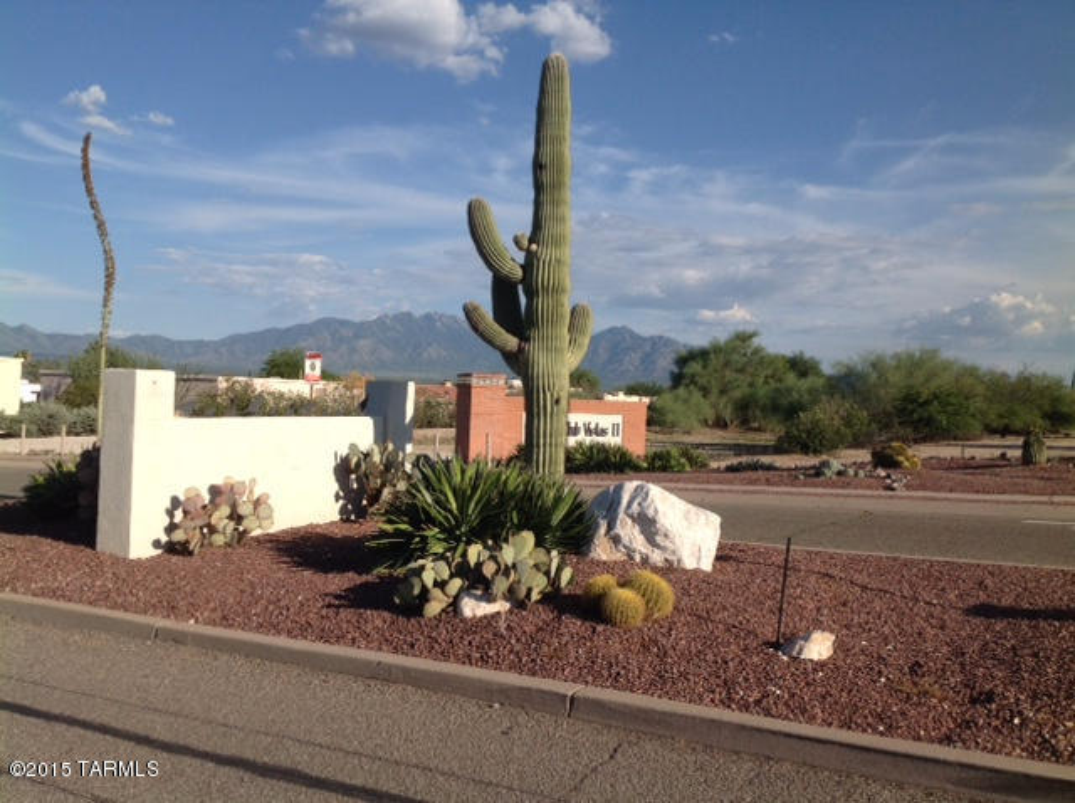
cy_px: 402
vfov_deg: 40.6
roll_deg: -3.5
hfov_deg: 52.7
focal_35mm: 35
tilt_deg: -2.3
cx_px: 538
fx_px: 1085
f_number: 2.4
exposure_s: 1/2326
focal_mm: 4.28
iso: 50
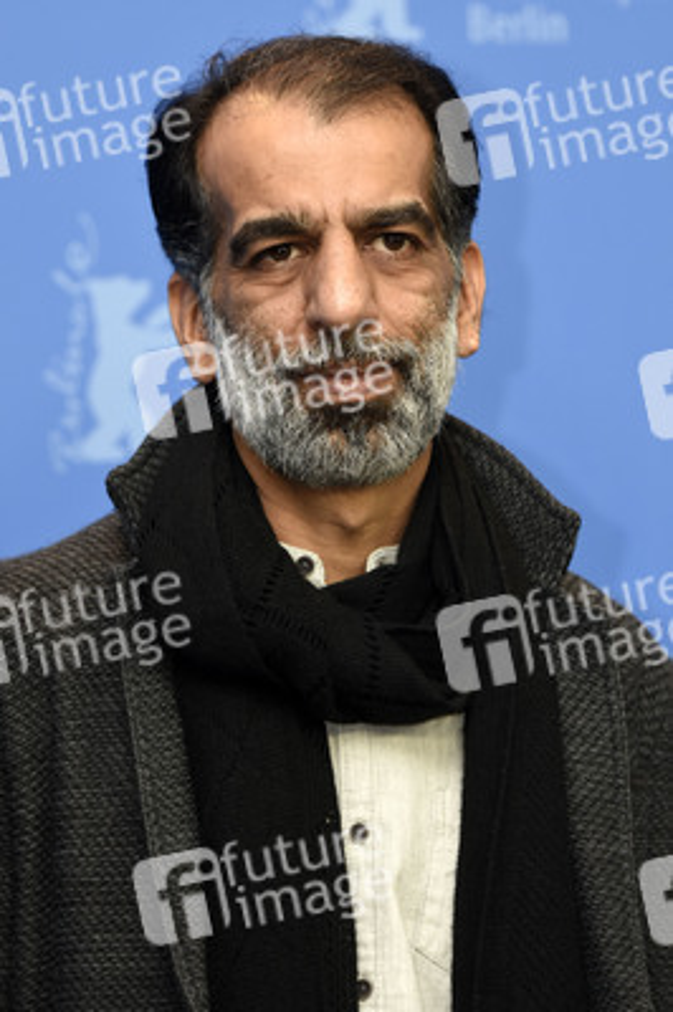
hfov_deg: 6.3
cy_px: 506
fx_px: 6109
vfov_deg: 9.5
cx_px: 336
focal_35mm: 218
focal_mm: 145
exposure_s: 1/400
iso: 640
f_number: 3.2
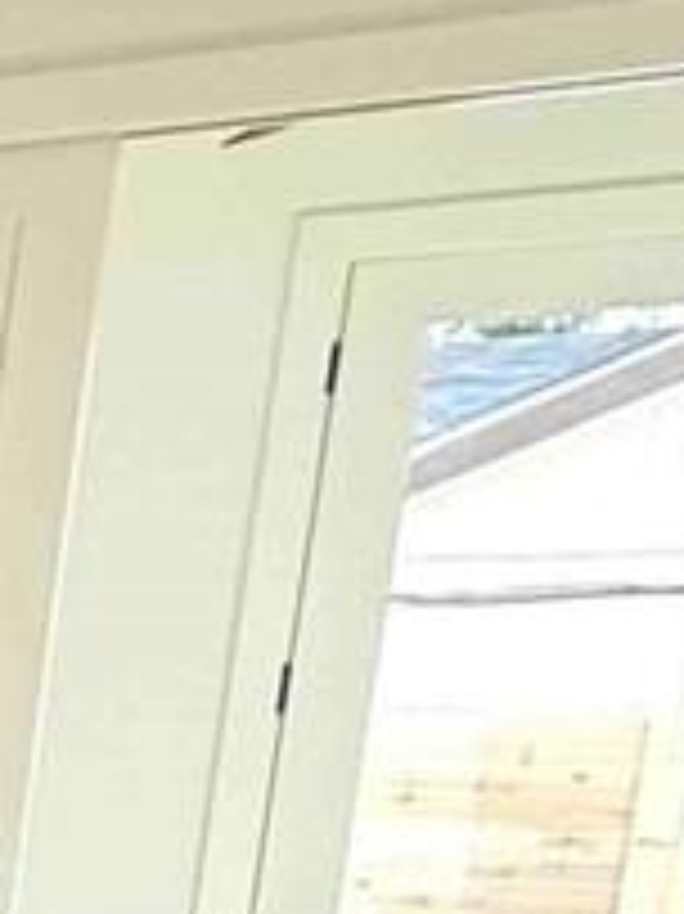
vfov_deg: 17.1
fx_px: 2796
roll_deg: -1.4
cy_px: 1306
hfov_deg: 9.2
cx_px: -1696
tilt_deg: -10.8
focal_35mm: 106
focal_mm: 2.22
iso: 125
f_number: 2.2
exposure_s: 1/120
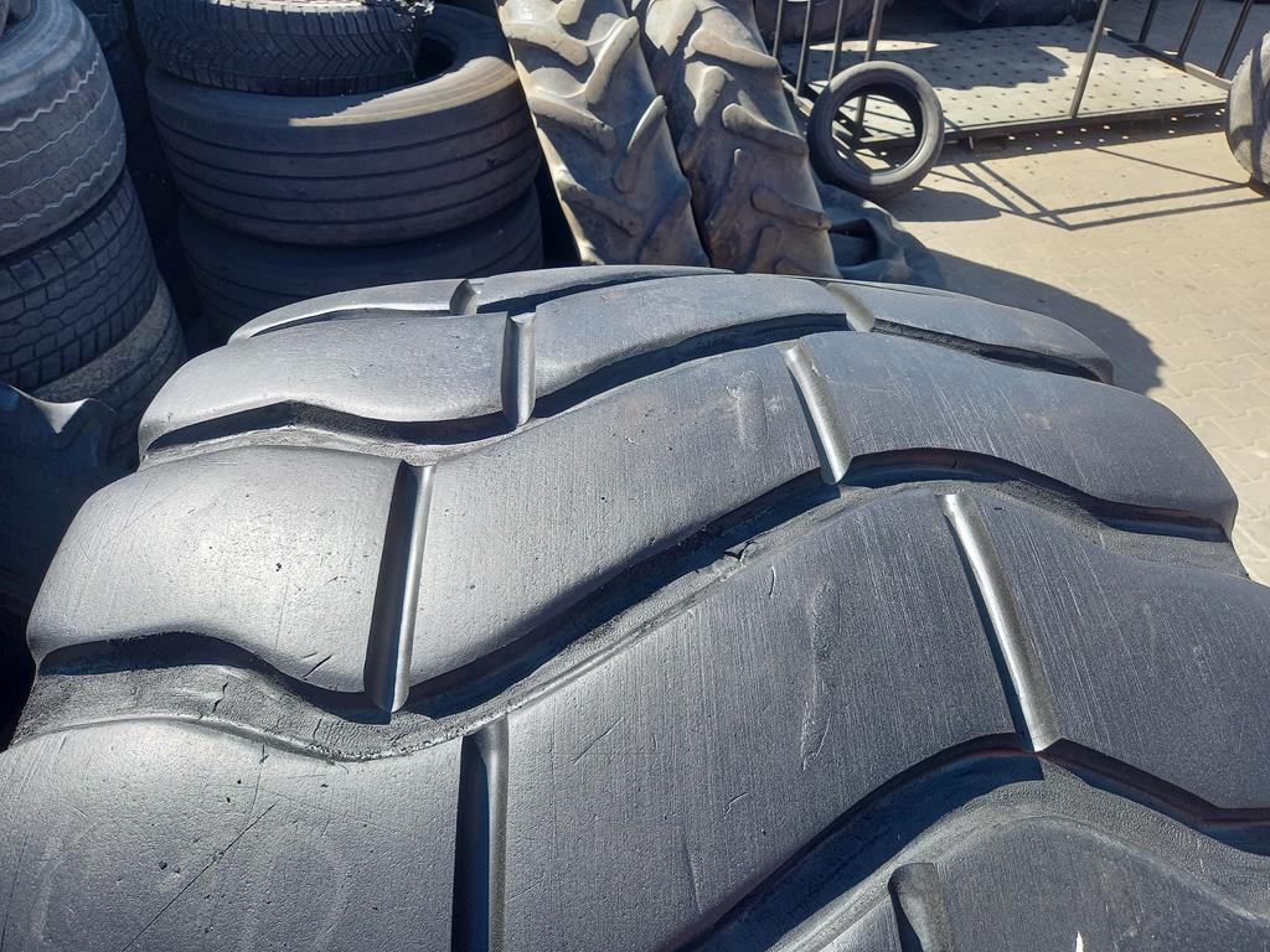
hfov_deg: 69.4
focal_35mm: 25
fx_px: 917
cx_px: 635
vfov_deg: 54.9
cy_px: 476
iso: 50
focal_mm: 4.65
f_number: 1.8
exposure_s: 1/344
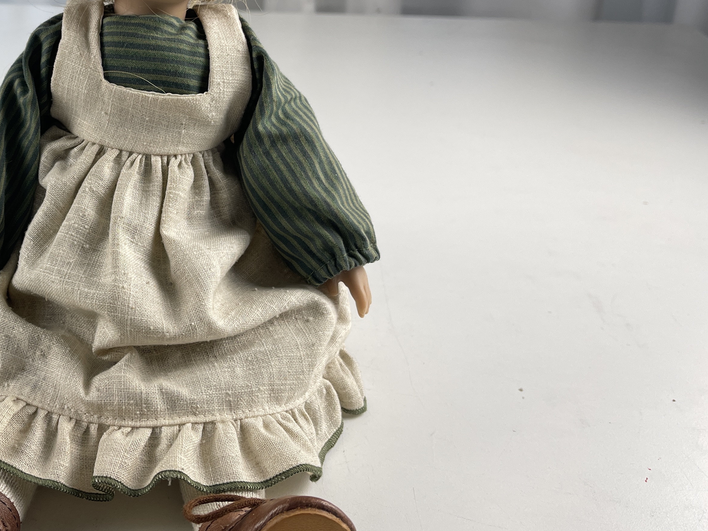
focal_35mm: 43
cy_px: 183
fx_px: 879
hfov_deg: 41.1
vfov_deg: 33.3
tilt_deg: -24.0
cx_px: 99
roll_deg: +0.5
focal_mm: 5.1
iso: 32
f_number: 1.6
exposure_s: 1/128
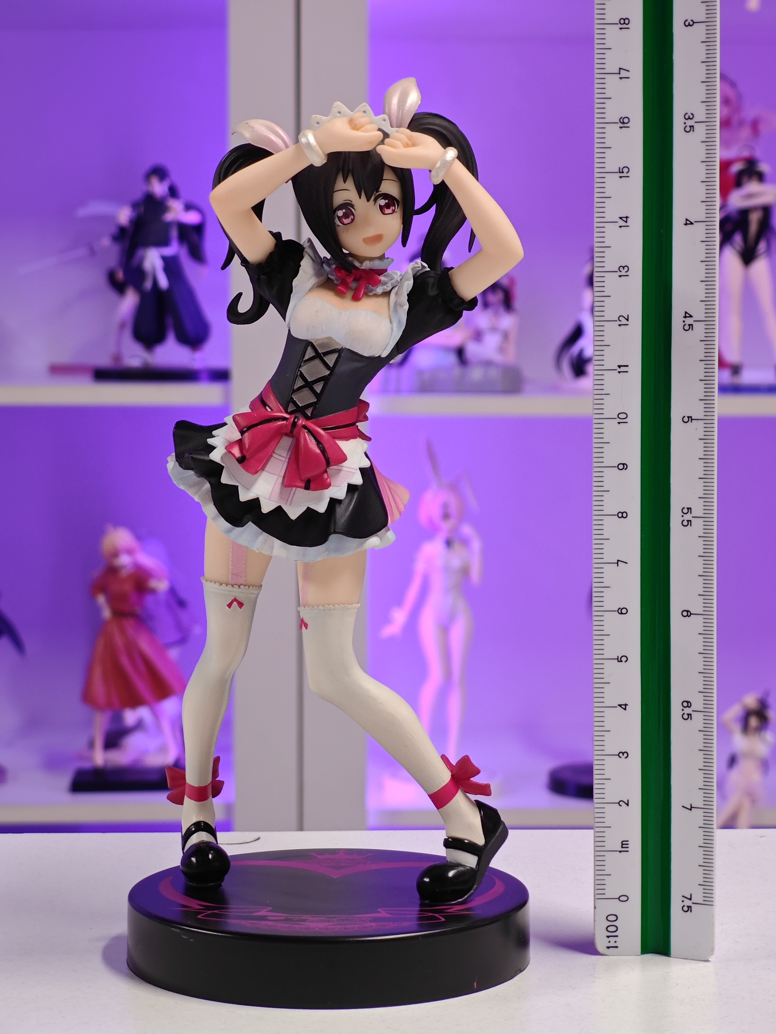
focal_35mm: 80
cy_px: 517
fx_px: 2391
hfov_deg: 18.4
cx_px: 388
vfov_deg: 24.4
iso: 400
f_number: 2.4
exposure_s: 1/18.1
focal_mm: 7.48
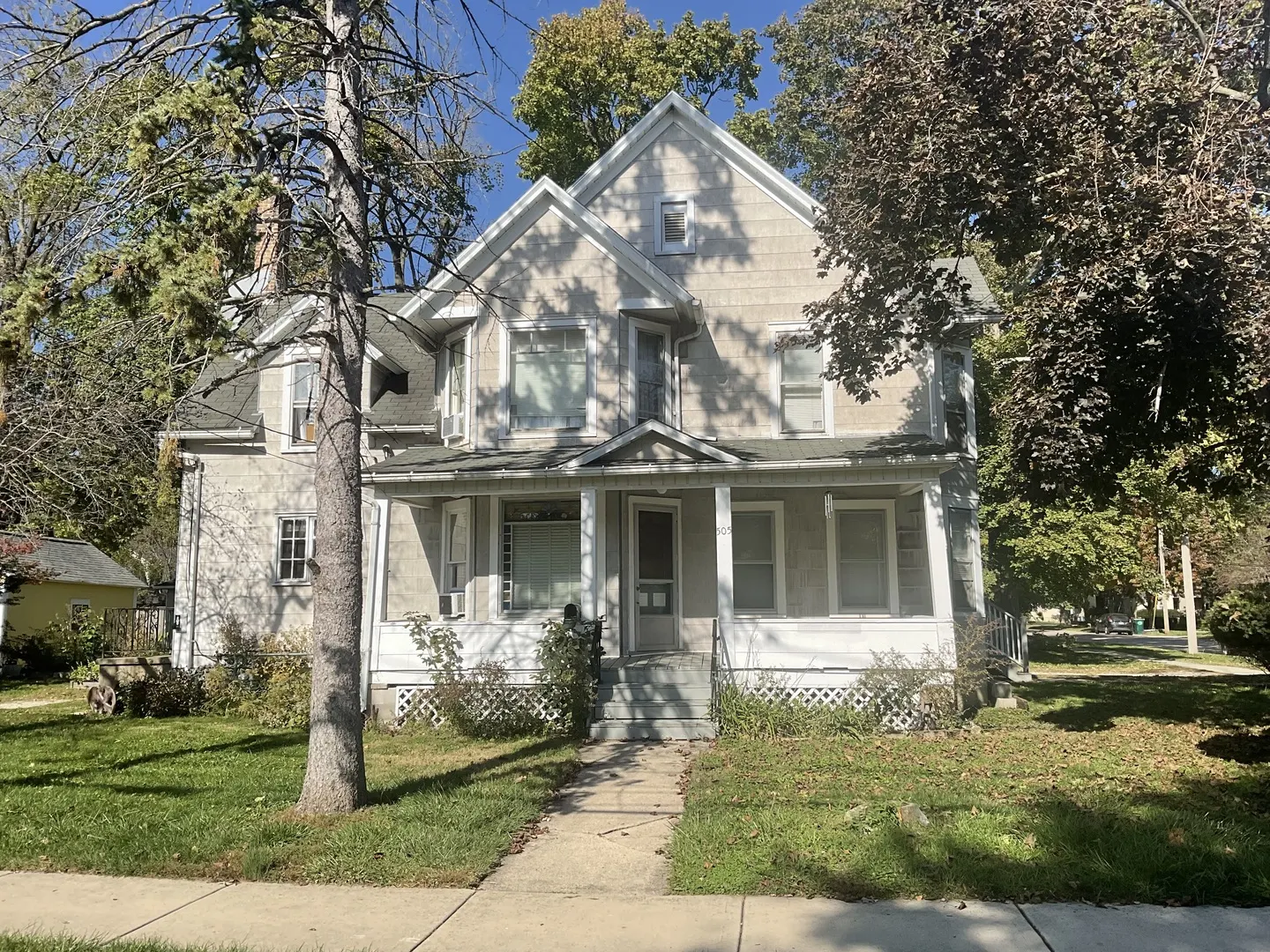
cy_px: 476
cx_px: 635
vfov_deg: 48.2
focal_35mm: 29
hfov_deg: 61.7
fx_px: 1064
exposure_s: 1/2058
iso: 20
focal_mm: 3
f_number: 1.8
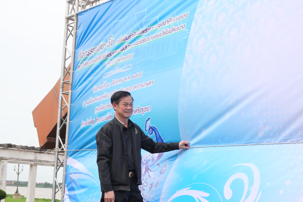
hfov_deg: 34.5
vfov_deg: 23.4
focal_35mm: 58
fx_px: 488
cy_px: 101
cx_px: 152
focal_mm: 28
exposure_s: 1/4000
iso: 3200
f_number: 9
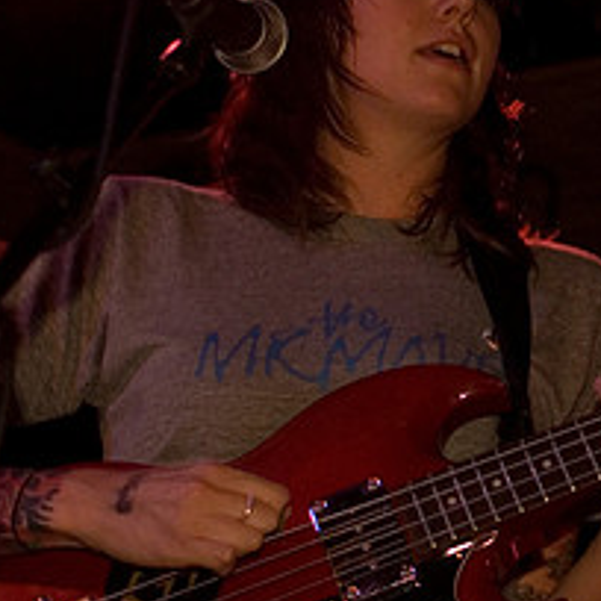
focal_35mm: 159
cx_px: 766
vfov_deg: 11.0
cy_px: 339
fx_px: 3123
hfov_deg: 10.8
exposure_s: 1/60
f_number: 2.8
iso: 800
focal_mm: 44
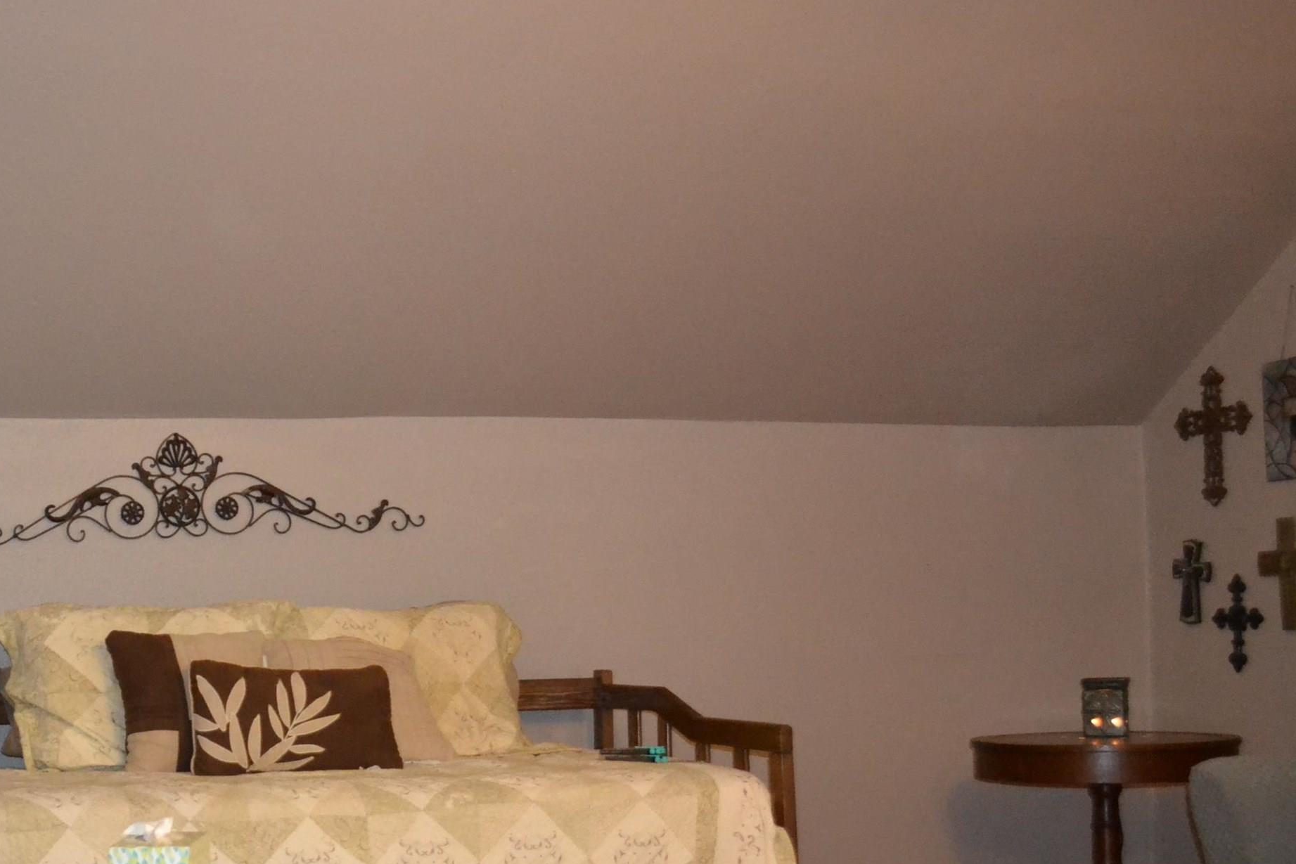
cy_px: 574
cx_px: 263
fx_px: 2160
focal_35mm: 60
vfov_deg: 22.5
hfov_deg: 32.5
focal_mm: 24
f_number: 4
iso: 3200
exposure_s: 1/60
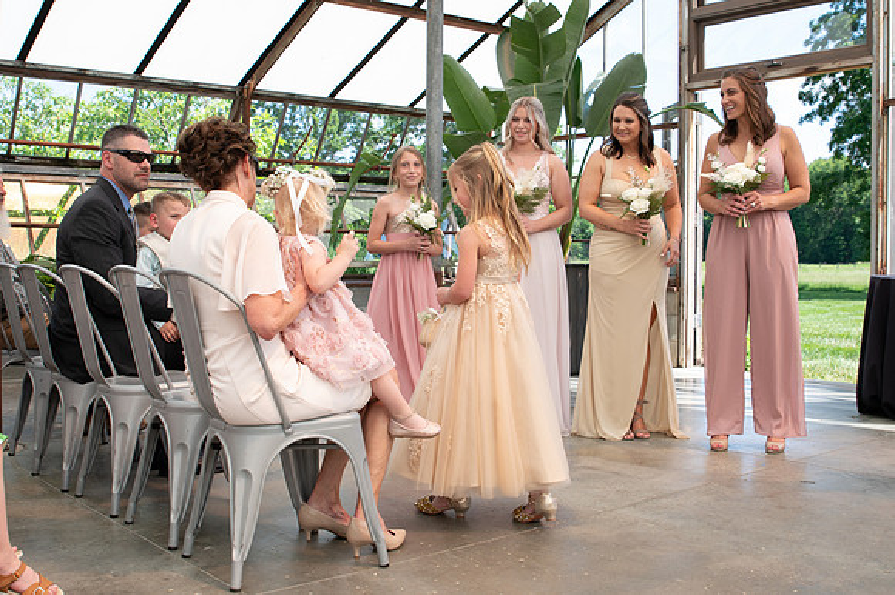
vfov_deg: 34.3
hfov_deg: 49.8
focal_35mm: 39
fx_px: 964
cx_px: 460
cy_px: 298
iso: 160
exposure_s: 1/200
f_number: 5
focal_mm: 24
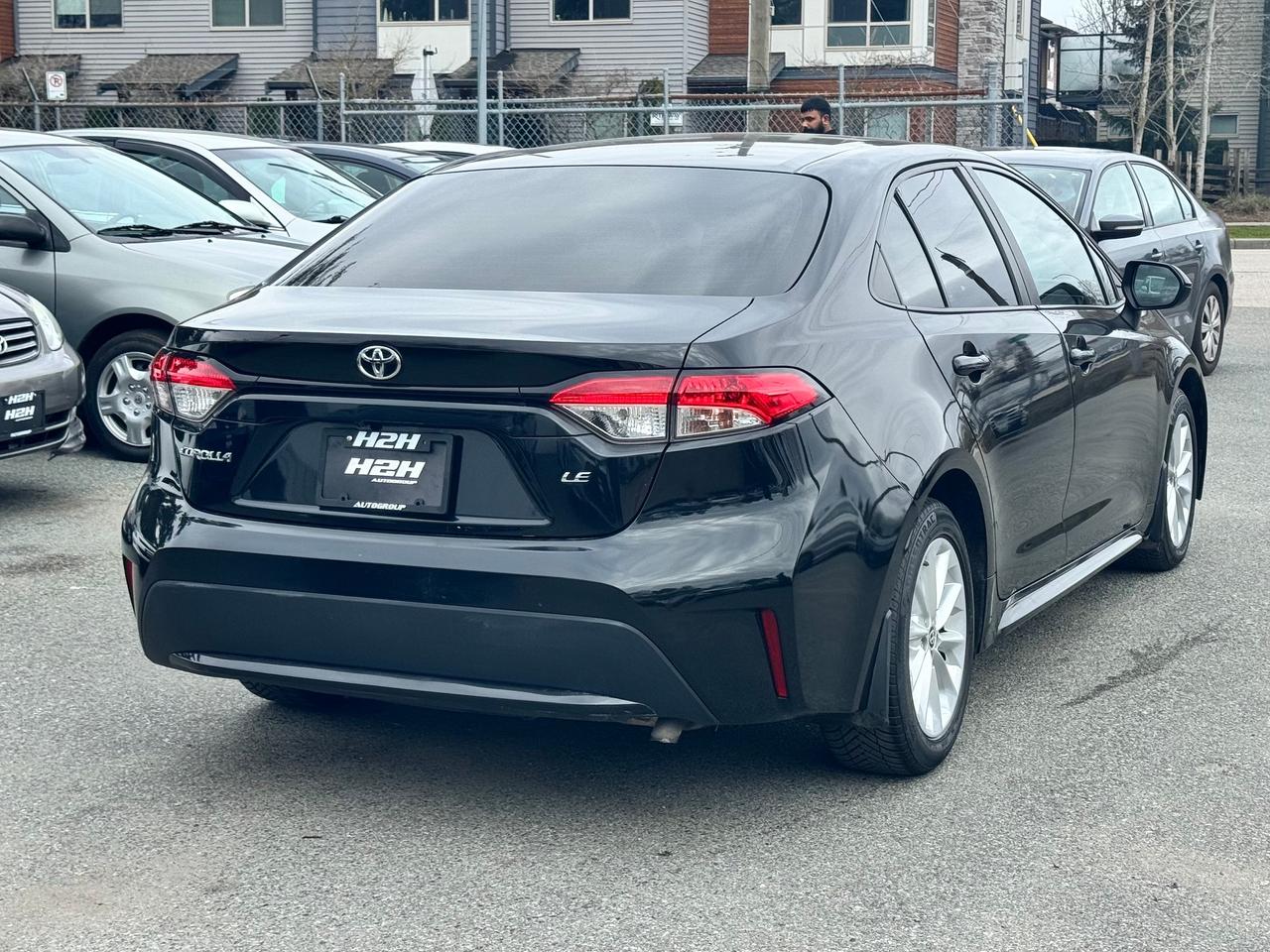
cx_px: 635
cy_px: 476
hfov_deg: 39.7
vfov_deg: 30.3
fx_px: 1761
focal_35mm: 48
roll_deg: +0.3
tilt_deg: -6.4
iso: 64
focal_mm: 6.76
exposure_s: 1/1133
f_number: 1.78
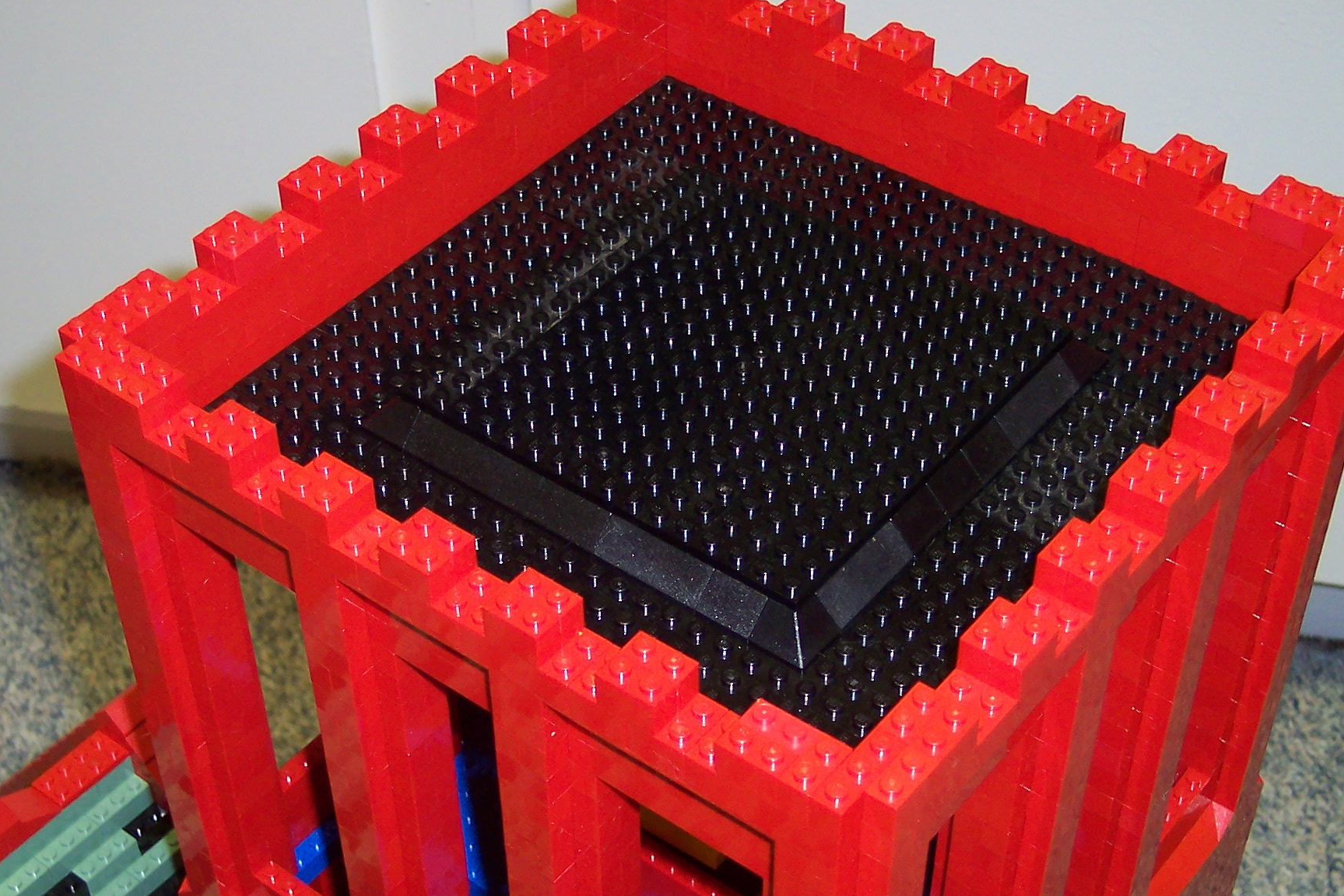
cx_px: 602
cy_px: 575
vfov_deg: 22.9
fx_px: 2203
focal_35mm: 59
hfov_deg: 33.9
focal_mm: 8
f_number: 2.8
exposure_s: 1/30
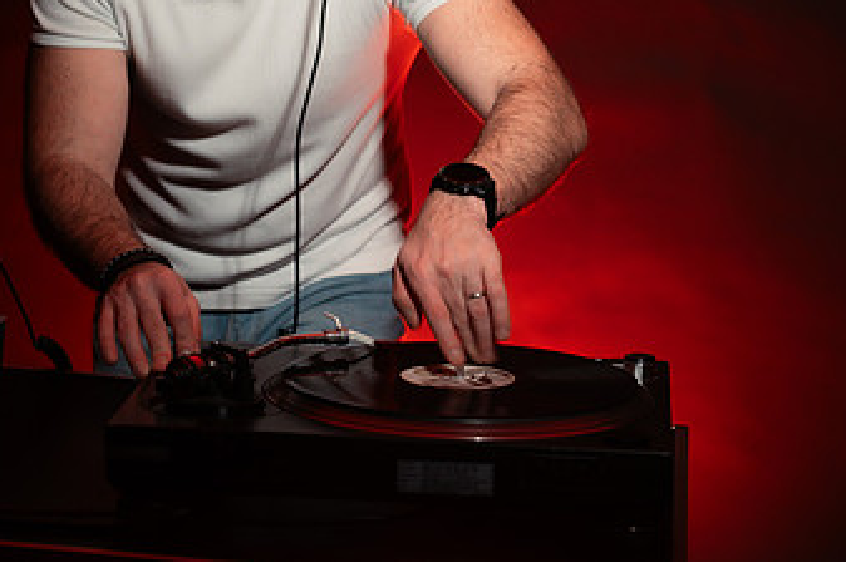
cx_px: 280
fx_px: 2747
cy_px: 70
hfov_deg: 17.5
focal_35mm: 117
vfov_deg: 11.6
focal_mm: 63
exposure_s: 1/100
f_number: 2.8
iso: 800
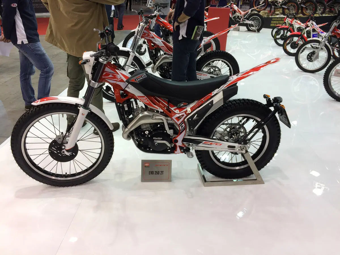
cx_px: 170
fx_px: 285
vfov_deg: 48.2
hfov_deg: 61.7
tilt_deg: -26.1
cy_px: 128
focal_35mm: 29
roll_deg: -1.1
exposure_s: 1/100
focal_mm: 4.15
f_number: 2.2
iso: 50
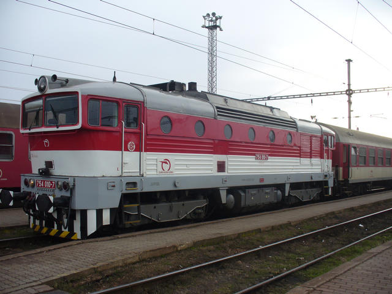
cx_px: 196
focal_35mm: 37
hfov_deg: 50.1
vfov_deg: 38.7
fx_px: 419
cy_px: 147
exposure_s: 1/320
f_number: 2.8
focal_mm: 6.1
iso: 80
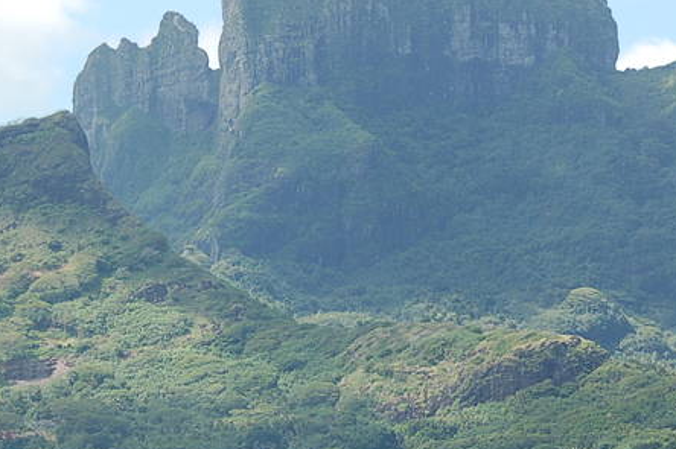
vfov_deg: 6.3
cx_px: 404
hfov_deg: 9.5
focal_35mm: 216
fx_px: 4051
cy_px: 218
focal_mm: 80
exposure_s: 1/500
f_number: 5.6
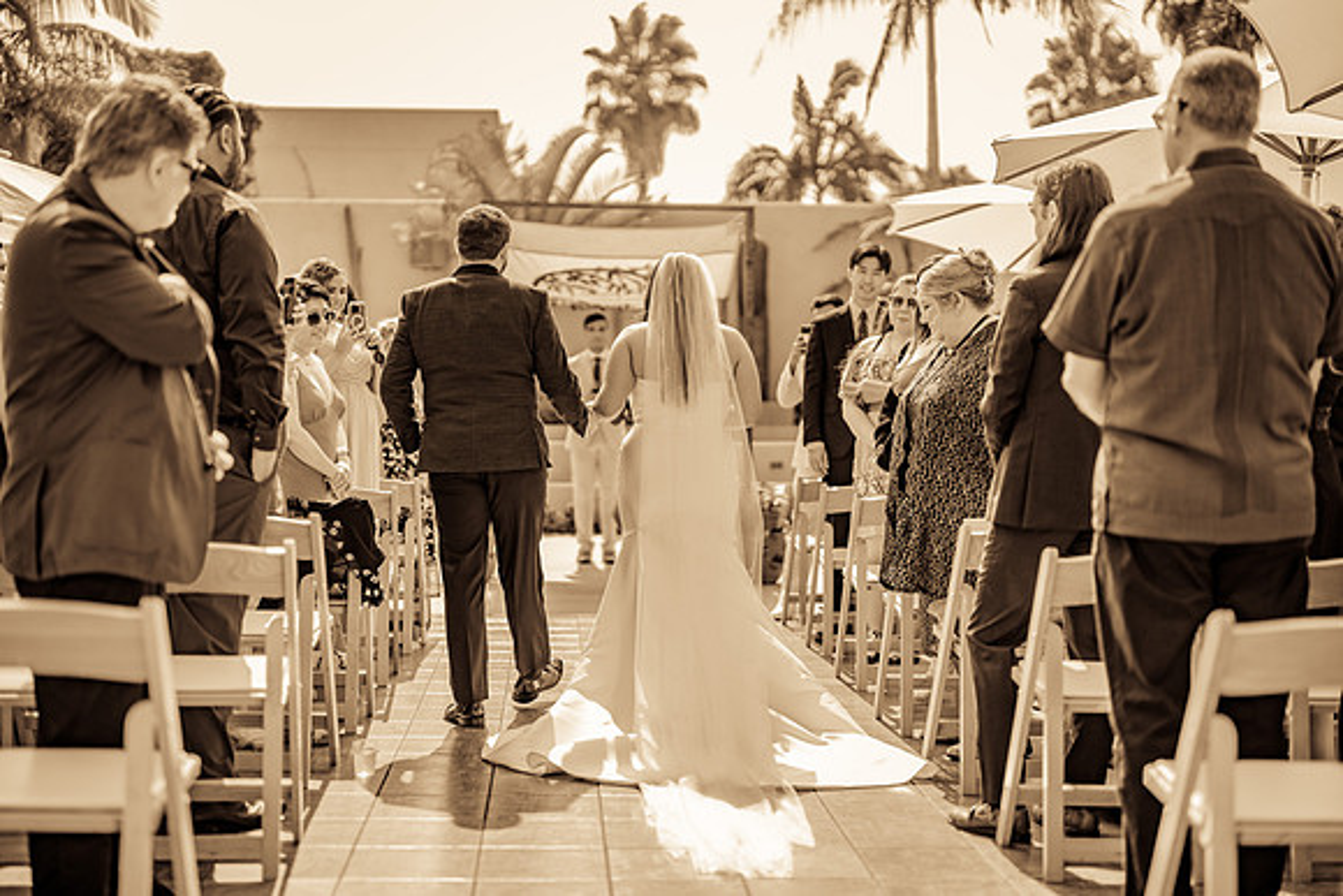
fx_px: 1866
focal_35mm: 50
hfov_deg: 39.6
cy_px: 448
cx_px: 672
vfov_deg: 27.0
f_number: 1.2
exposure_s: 1/2500
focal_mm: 50
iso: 50
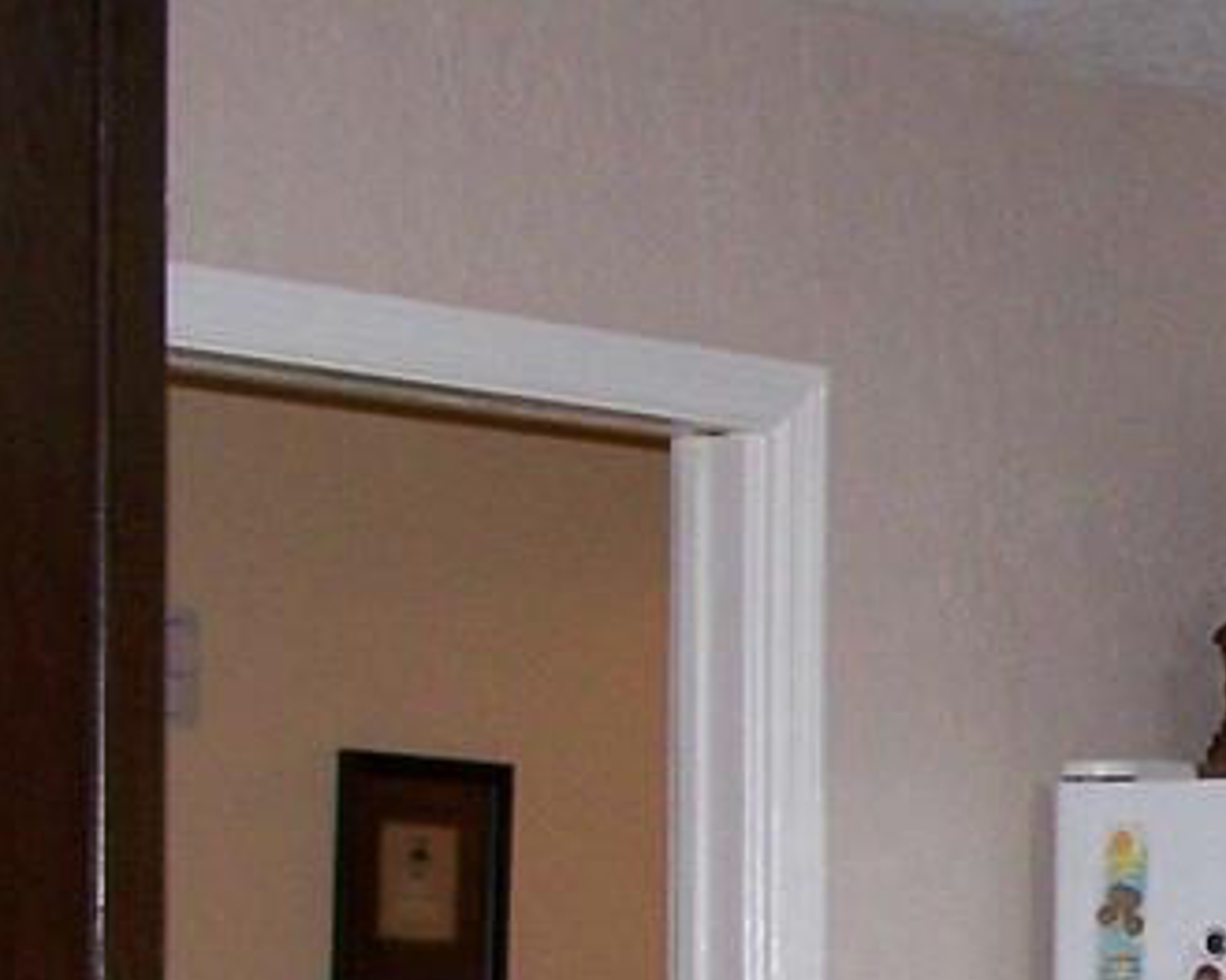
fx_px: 5223
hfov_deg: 13.1
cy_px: 1189
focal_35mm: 144
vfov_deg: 10.5
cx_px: 1351
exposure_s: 1/60
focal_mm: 6.3
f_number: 2.8
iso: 160
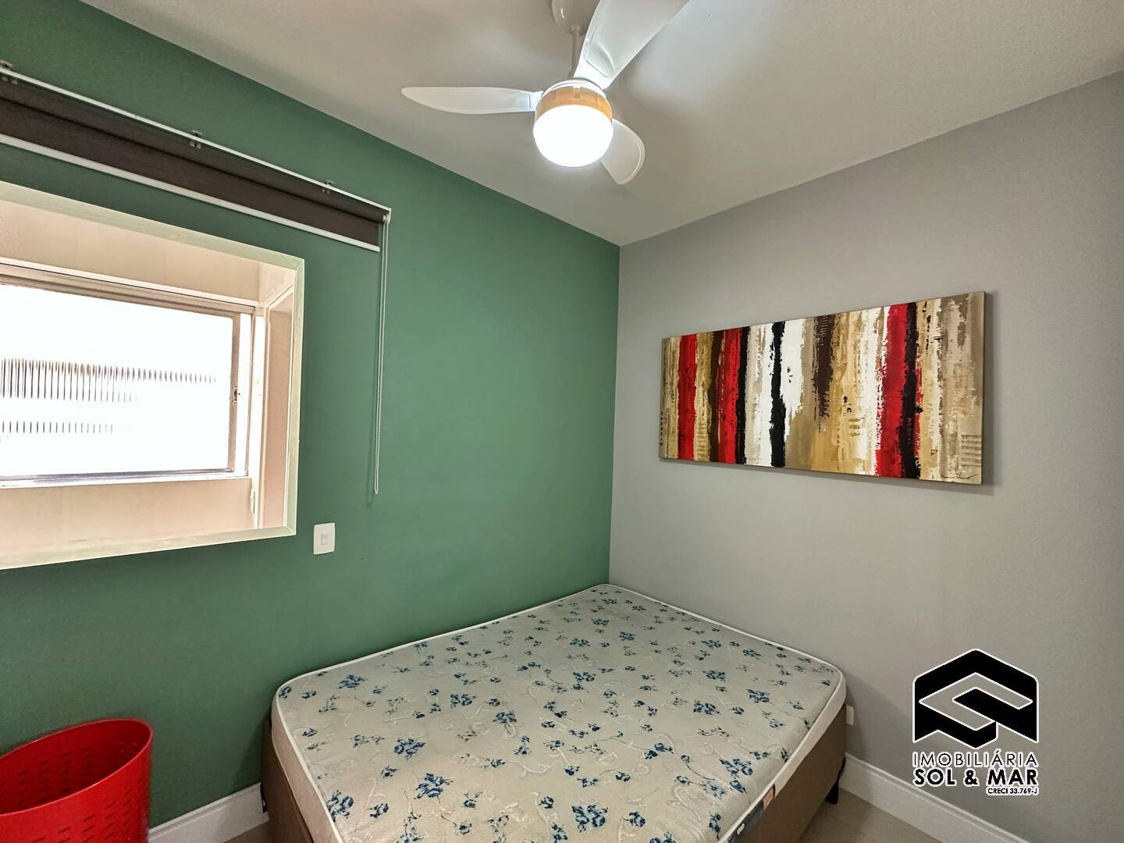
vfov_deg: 85.7
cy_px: 422
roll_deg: -2.4
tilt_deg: +0.8
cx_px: 562
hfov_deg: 102.1
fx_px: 455
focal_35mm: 14
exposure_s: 1/60
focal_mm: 2.22
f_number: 2.2
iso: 500
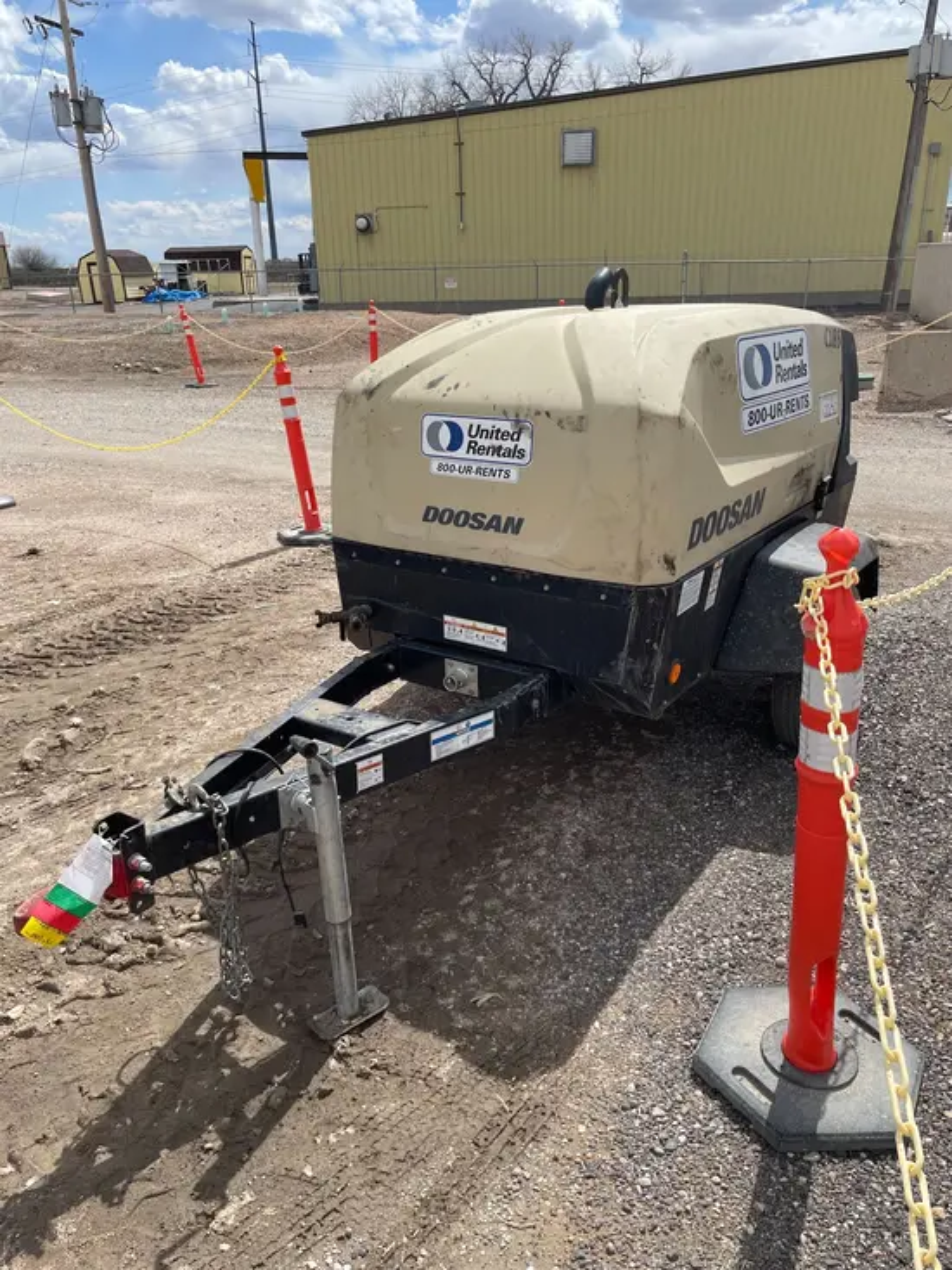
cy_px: 635
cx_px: 476
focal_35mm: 26
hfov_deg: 53.1
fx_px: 953
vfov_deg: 67.3
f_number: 1.6
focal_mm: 4.2
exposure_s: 1/3731
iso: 32
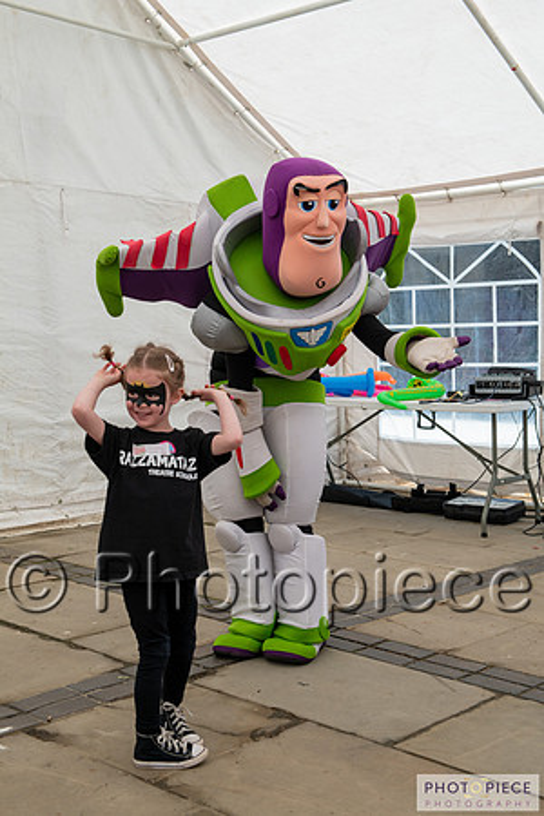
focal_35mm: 48
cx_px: 272
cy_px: 408
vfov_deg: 41.1
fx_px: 1088
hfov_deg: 28.1
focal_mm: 48
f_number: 6.3
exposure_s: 1/250
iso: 280
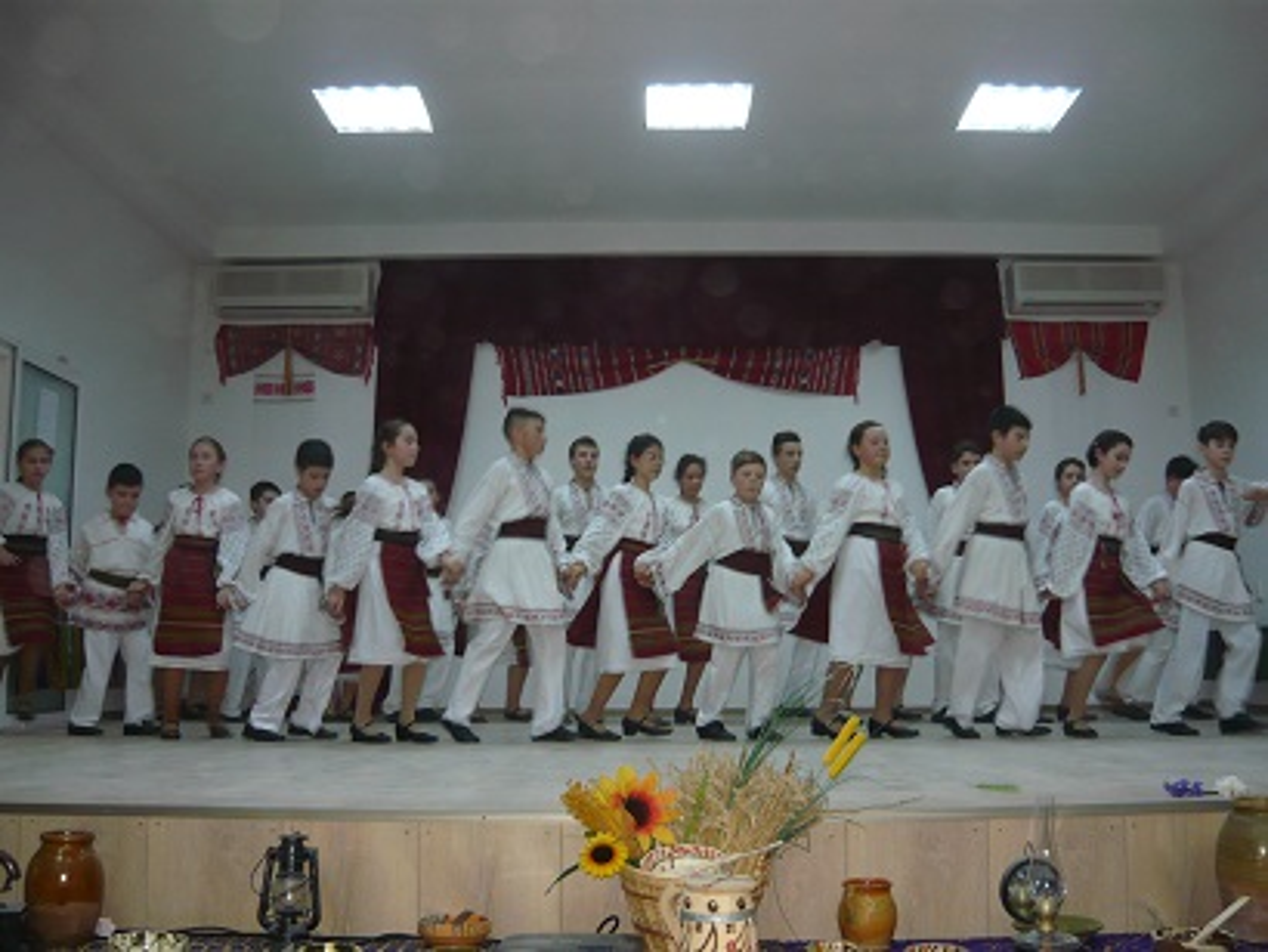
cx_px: 634
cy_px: 476
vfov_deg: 43.0
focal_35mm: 33
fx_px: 1210
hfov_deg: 55.3
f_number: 2.8
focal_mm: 5.5
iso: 200
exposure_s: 1/30
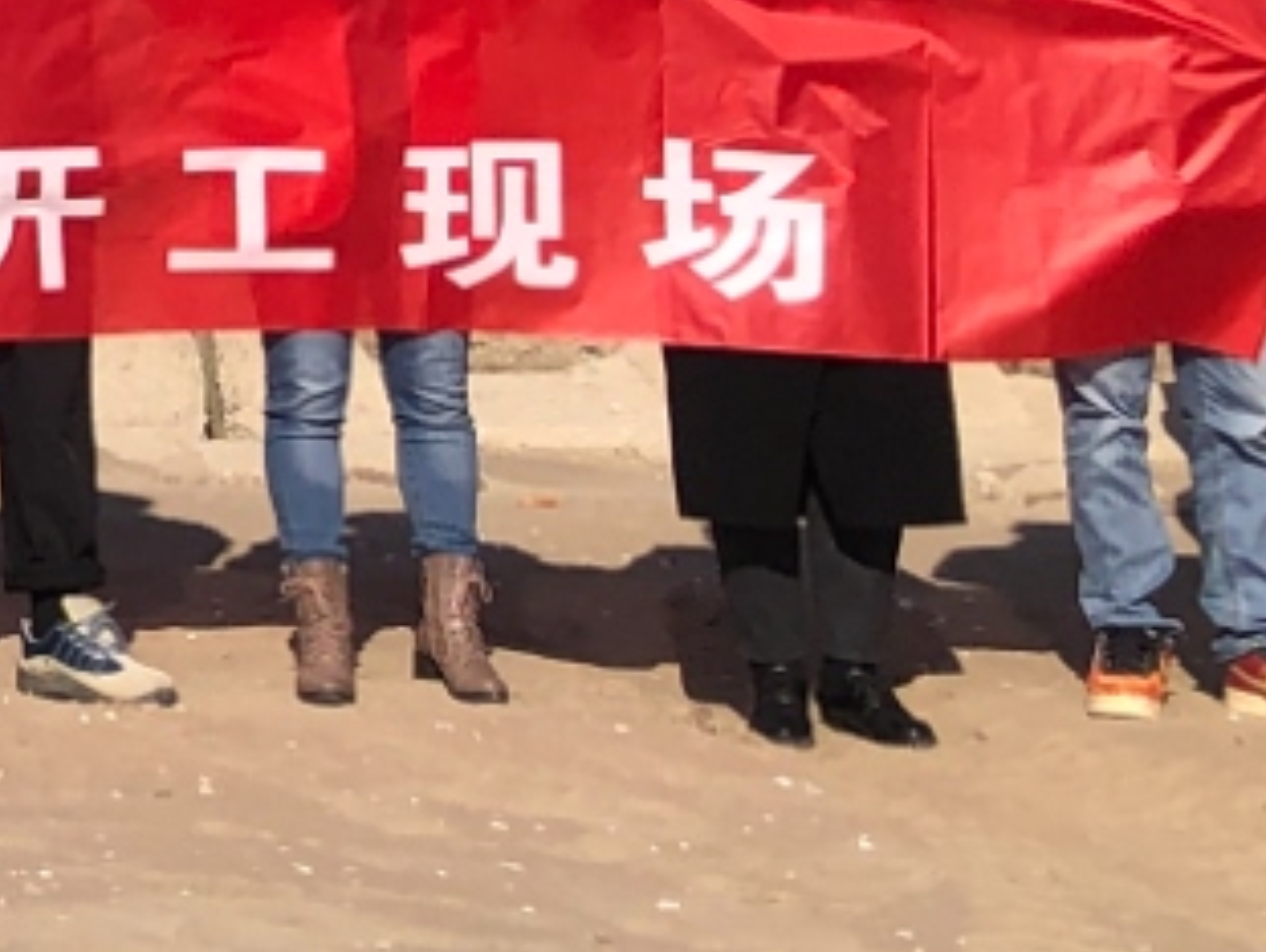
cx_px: -2015
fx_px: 6517
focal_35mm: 178
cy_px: -1263
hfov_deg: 9.5
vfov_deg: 7.8
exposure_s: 1/1845
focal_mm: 3.99
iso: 20
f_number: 1.8
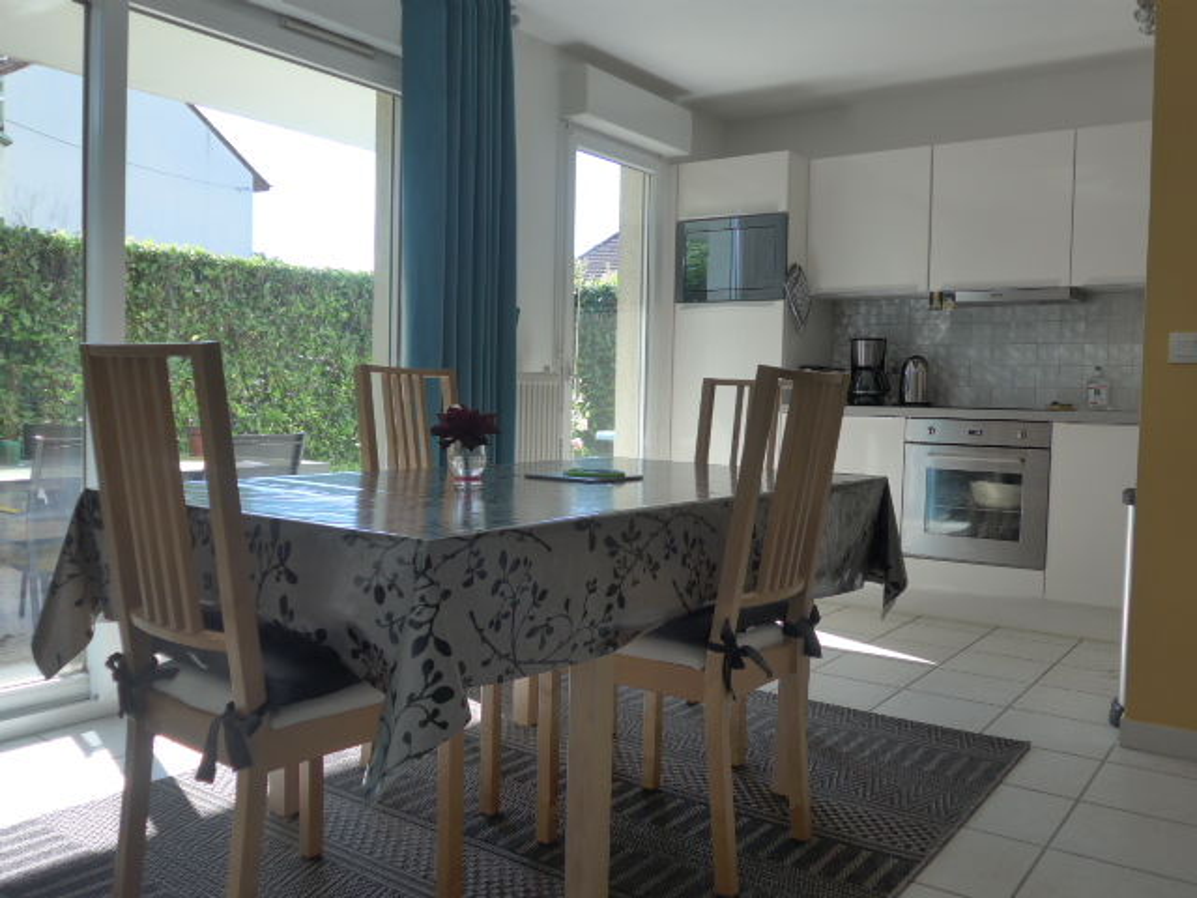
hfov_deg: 61.7
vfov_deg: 48.2
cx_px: 598
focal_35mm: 29
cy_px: 449
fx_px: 1003
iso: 160
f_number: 2
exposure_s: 1/500
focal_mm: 6
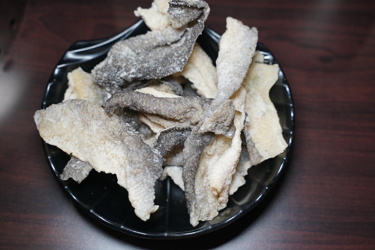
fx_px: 521
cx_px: 188
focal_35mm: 50
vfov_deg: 27.0
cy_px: 125
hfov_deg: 39.6
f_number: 4
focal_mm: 50
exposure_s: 1/60
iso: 320
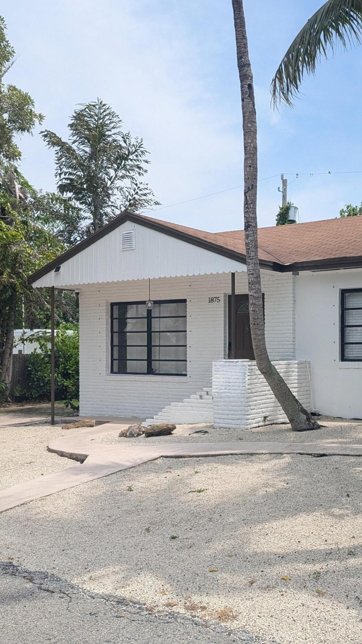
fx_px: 666
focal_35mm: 39
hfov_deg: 29.7
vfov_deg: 51.5
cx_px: 291
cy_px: 350
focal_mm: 6.81
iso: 47
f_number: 1.85
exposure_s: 1/1887
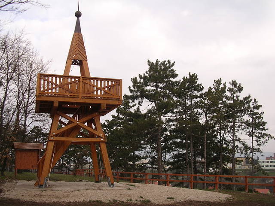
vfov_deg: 37.7
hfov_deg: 49.0
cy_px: 103
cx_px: 138
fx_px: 302
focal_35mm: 38
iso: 100
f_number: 2.8
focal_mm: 5.8
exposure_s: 1/335
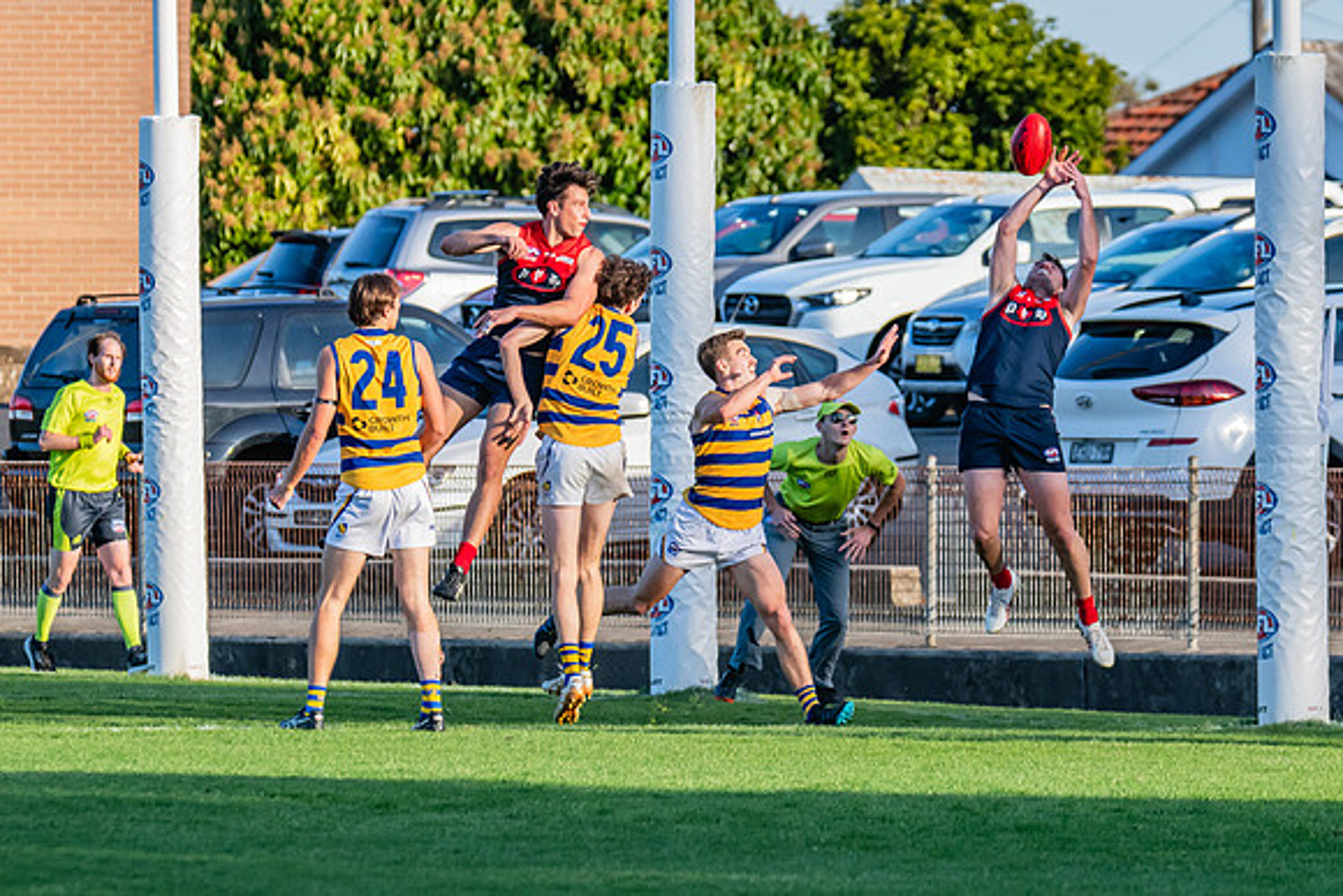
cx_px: 589
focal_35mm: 382
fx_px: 14251
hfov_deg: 5.4
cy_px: 311
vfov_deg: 3.6
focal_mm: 250
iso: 800
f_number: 6.3
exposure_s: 1/1600
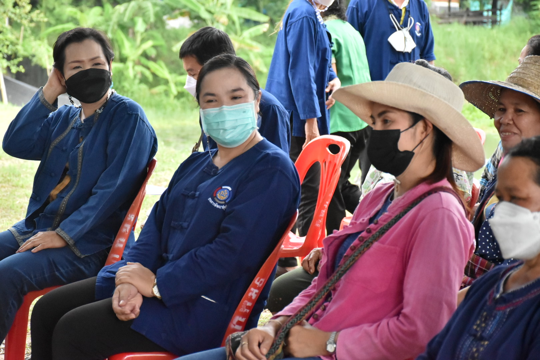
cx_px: 270
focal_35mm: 112
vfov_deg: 12.2
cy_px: 180
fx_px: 1687
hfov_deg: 18.2
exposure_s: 1/640
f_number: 6.3
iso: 3200
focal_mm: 75
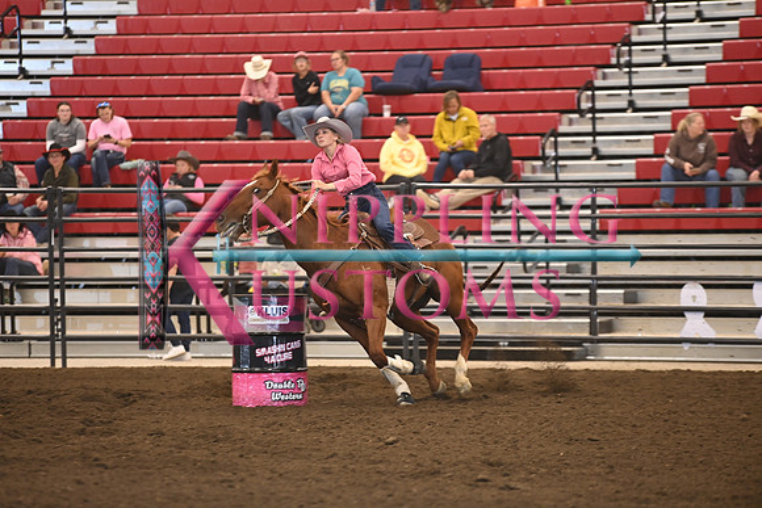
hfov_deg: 10.3
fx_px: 4234
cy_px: 254
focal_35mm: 200
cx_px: 381
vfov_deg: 6.9
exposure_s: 1/250
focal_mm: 200
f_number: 3.2
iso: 1600
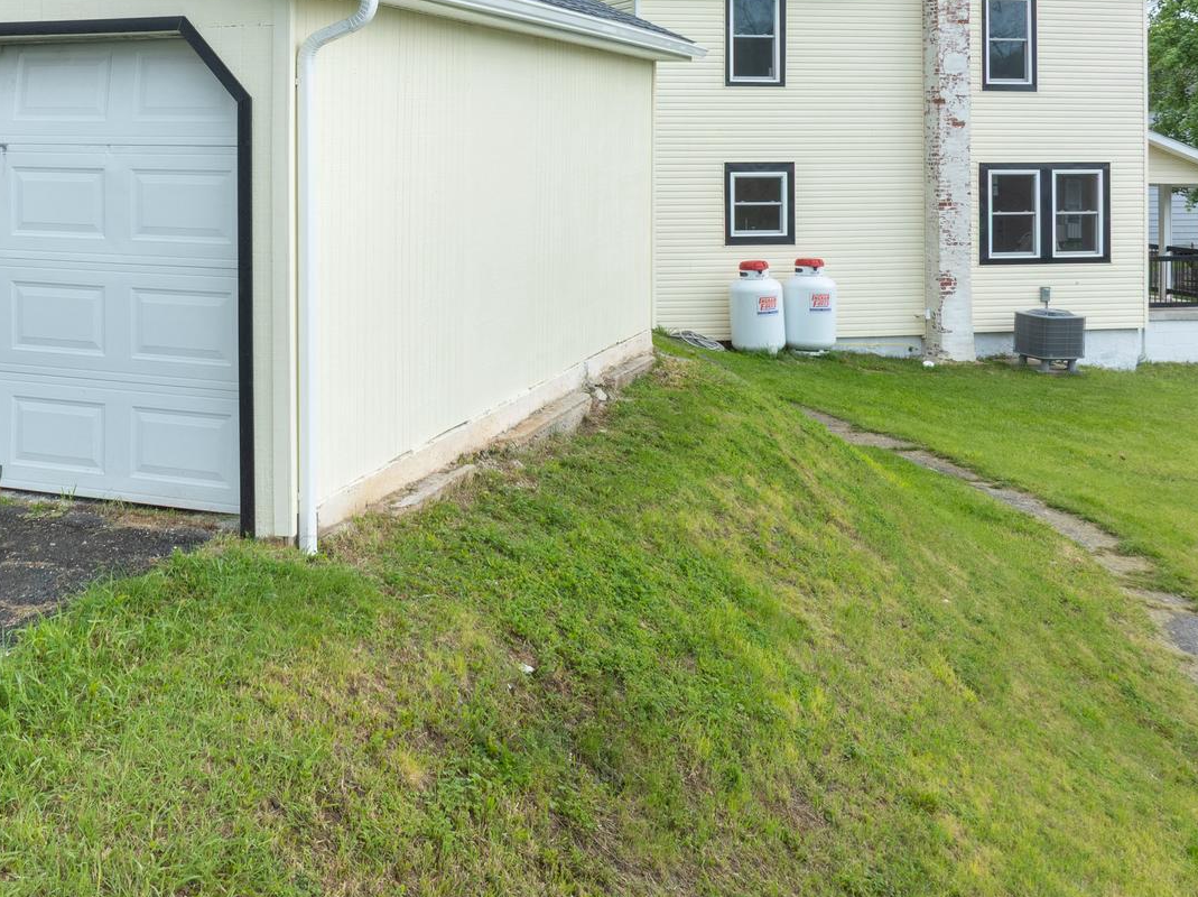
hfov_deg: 40.1
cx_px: 294
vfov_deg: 30.3
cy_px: 108
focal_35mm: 46
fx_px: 1591
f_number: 7.1
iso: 100
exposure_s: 1/30
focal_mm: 12.29
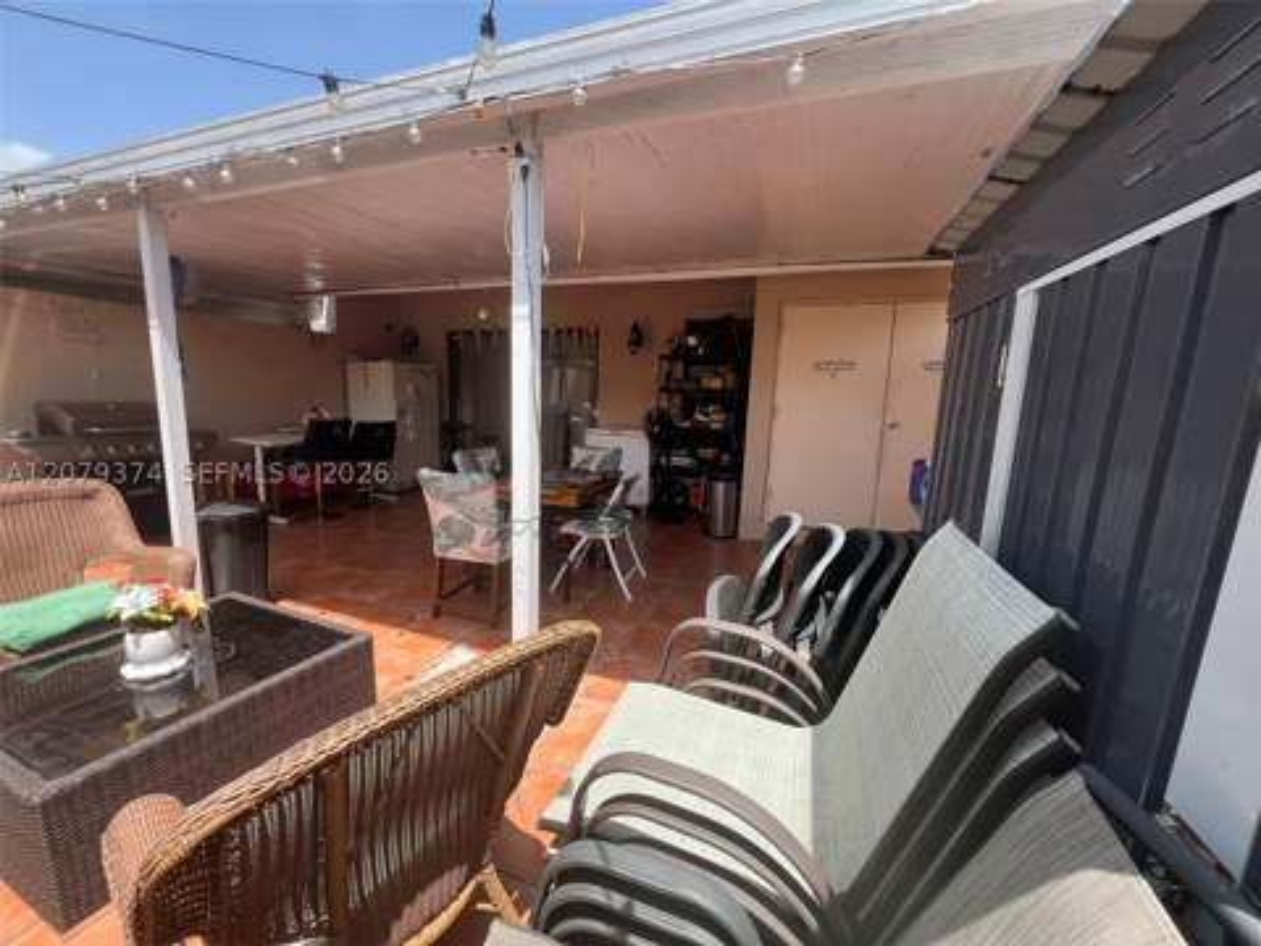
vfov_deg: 89.9
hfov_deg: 106.2
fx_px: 474
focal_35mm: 13
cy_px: 473
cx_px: 630
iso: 32
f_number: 1.8
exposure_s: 1/324
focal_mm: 1.57
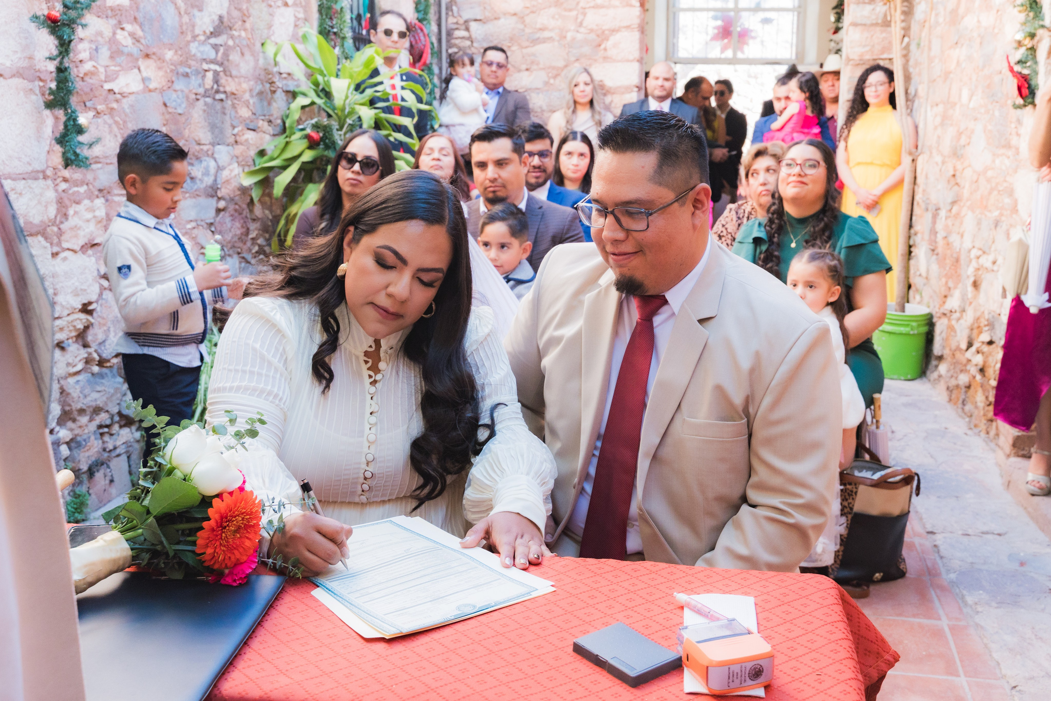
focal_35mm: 37
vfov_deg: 35.8
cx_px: 576
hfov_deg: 51.8
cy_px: 284
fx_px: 1079
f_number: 6.3
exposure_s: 1/200
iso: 800
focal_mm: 29.5
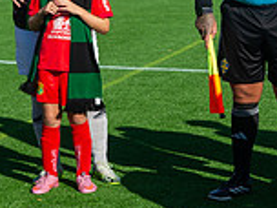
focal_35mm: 181
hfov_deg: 10.3
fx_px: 1448
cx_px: 512
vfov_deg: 8.2
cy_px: 63
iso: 160
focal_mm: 48
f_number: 4
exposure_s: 1/1600
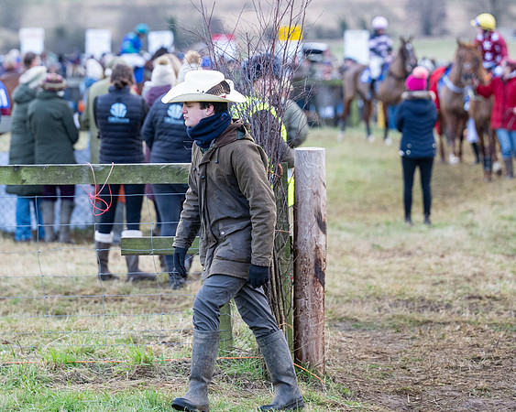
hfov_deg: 8.8
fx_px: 3365
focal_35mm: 220
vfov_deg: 7.0
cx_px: 223
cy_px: 178
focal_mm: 115
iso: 800
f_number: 2.8
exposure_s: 1/400
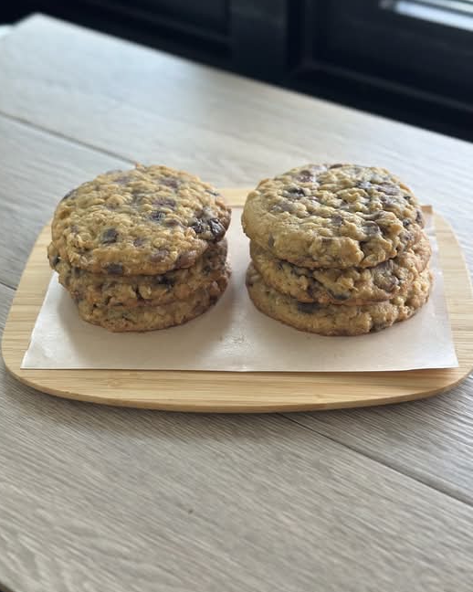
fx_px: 928
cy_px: 268
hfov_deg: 28.6
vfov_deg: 35.3
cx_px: 242
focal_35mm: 53
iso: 200
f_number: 1.78
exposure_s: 1/120
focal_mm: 6.86
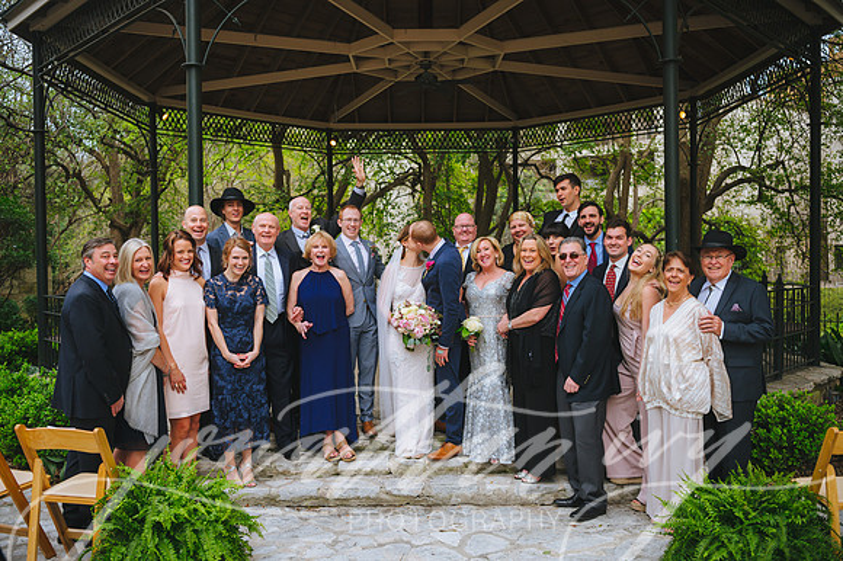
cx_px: 422
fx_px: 749
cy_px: 280
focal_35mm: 32
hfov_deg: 58.7
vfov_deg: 41.1
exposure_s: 1/1600
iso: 400
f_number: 2.8
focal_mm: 32
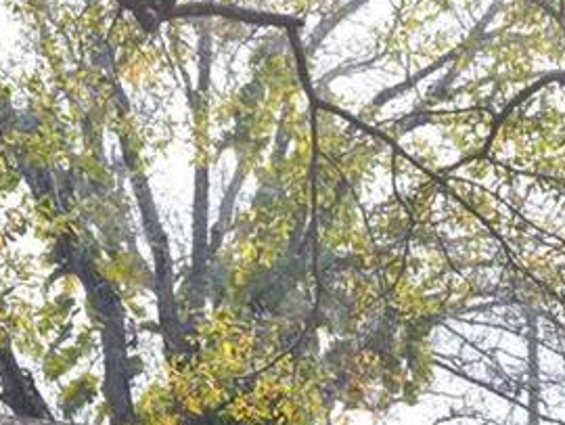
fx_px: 1960
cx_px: 306
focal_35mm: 120
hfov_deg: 16.4
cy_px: 649
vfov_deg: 11.8
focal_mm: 22
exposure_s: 1/160
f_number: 6.3
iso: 100
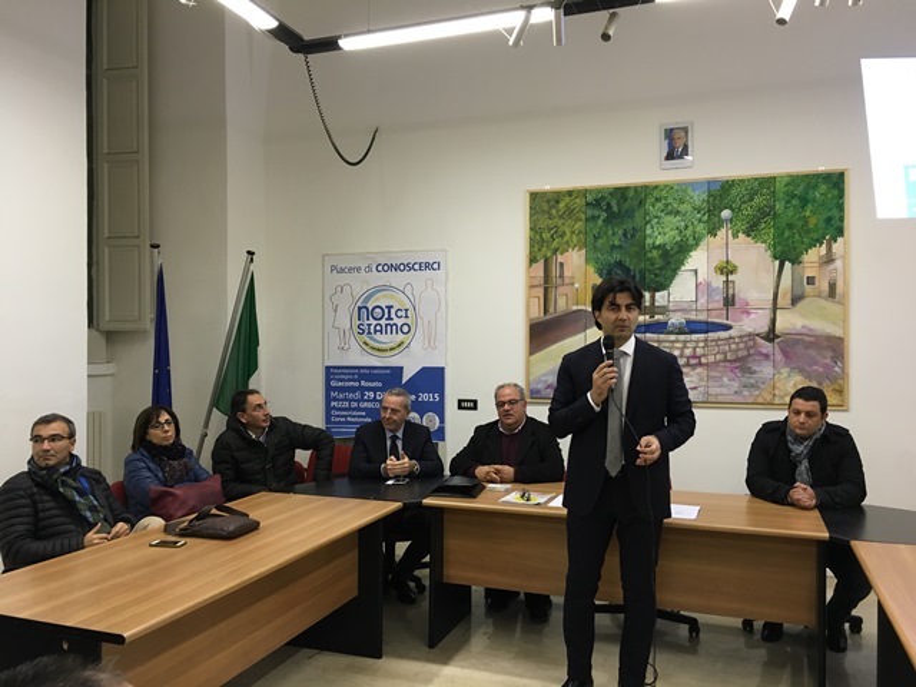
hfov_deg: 61.7
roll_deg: +0.0
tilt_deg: +0.3
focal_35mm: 29
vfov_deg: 48.2
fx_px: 767
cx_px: 458
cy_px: 344
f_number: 2.2
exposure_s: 1/33
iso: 125
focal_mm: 4.15
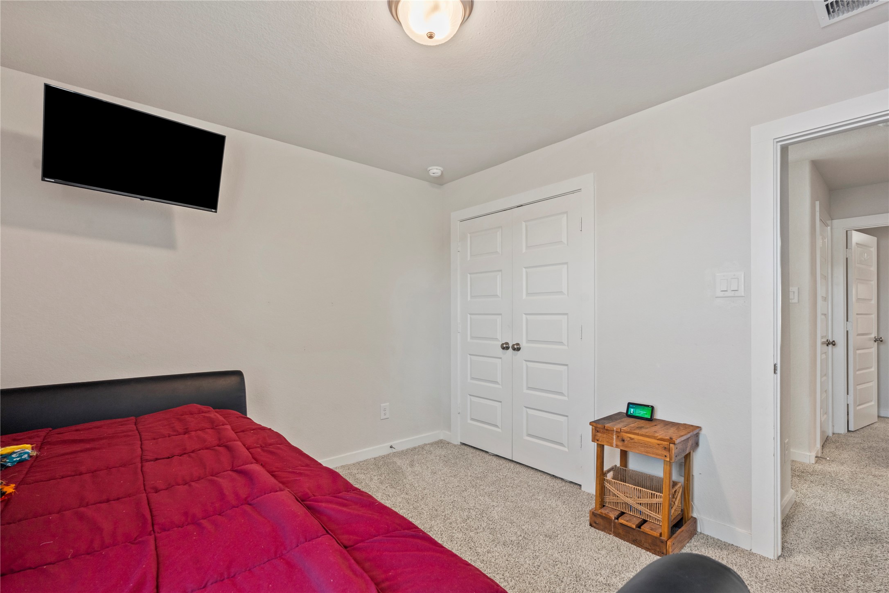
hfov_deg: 95.0
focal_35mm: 16
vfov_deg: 72.1
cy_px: 296
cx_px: 444
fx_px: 407
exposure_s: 1
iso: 400
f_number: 8
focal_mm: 16.5
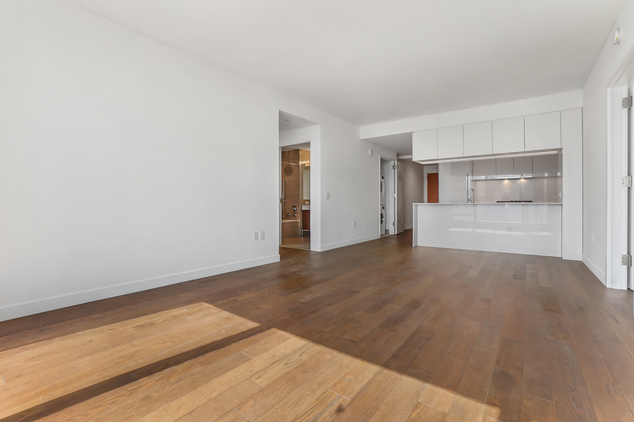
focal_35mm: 15
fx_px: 264
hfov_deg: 100.4
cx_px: 317
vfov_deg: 77.3
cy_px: 211
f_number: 9
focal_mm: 10
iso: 320
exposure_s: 1/100
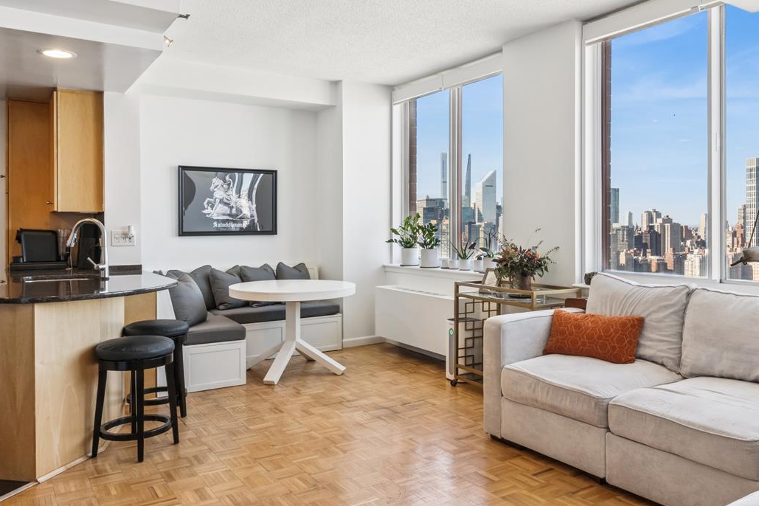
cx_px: 411
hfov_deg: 65.4
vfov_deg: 46.3
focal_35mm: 28
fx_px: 590
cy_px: 224
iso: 640
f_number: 14
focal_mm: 15
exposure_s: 1/100
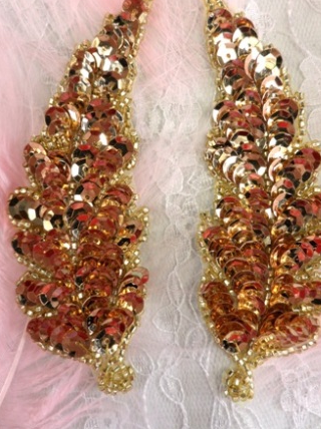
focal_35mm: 30
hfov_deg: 46.7
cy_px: 197
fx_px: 372
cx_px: 176
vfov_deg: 59.9
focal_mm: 4.9
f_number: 3.5
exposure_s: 1/180
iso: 80
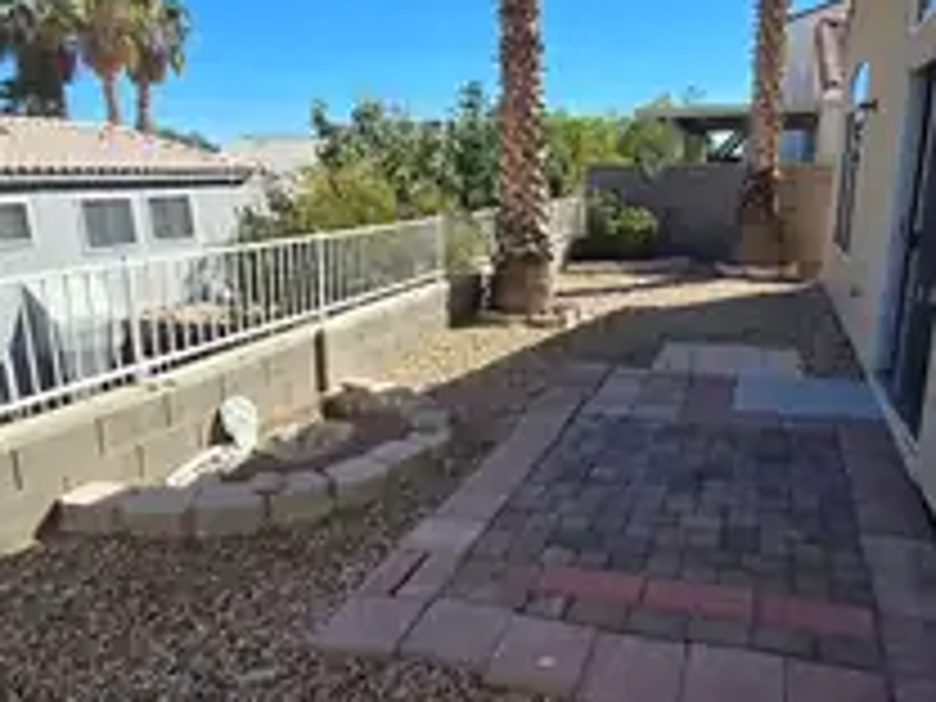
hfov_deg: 68.7
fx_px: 676
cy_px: 396
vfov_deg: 54.7
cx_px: 562
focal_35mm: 25
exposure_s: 1/1550
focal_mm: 2.2
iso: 50
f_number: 2.2
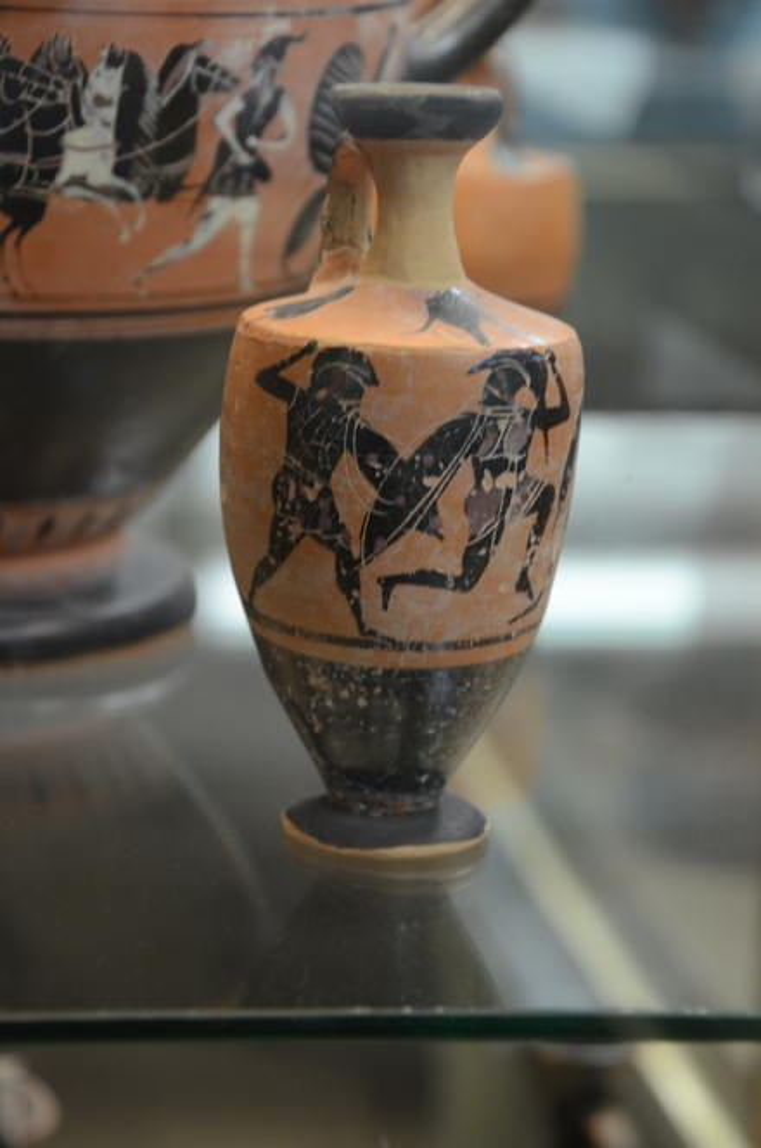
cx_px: 380
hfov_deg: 13.0
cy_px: 574
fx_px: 3343
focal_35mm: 105
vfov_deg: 19.5
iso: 1000
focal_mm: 70
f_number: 5.3
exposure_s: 1/25
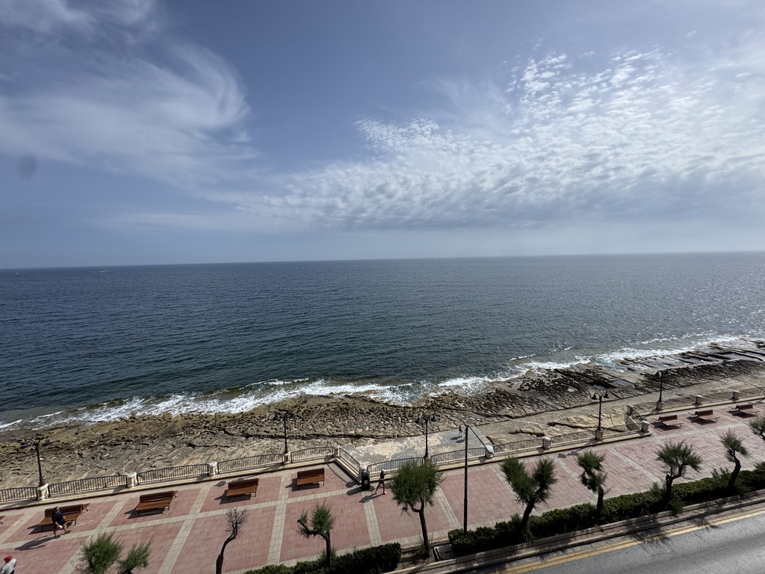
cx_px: 382
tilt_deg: -5.1
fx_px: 309
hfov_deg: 102.1
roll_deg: +0.6
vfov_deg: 85.7
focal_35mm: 14
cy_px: 287
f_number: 2.2
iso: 50
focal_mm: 2.22
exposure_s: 1/3906
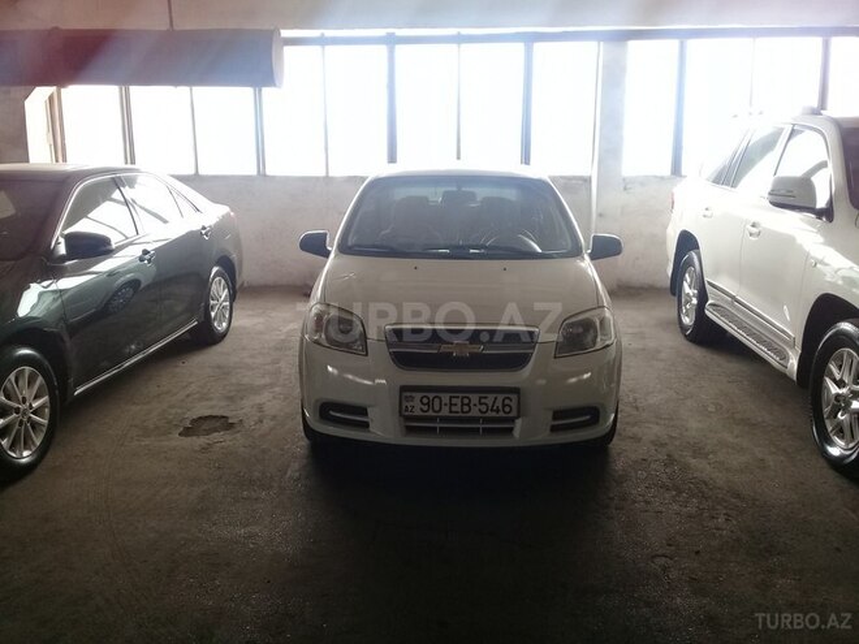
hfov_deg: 58.4
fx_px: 769
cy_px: 322
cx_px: 430
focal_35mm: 31
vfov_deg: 45.4
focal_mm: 3.3
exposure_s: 1/33
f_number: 2.2
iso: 50
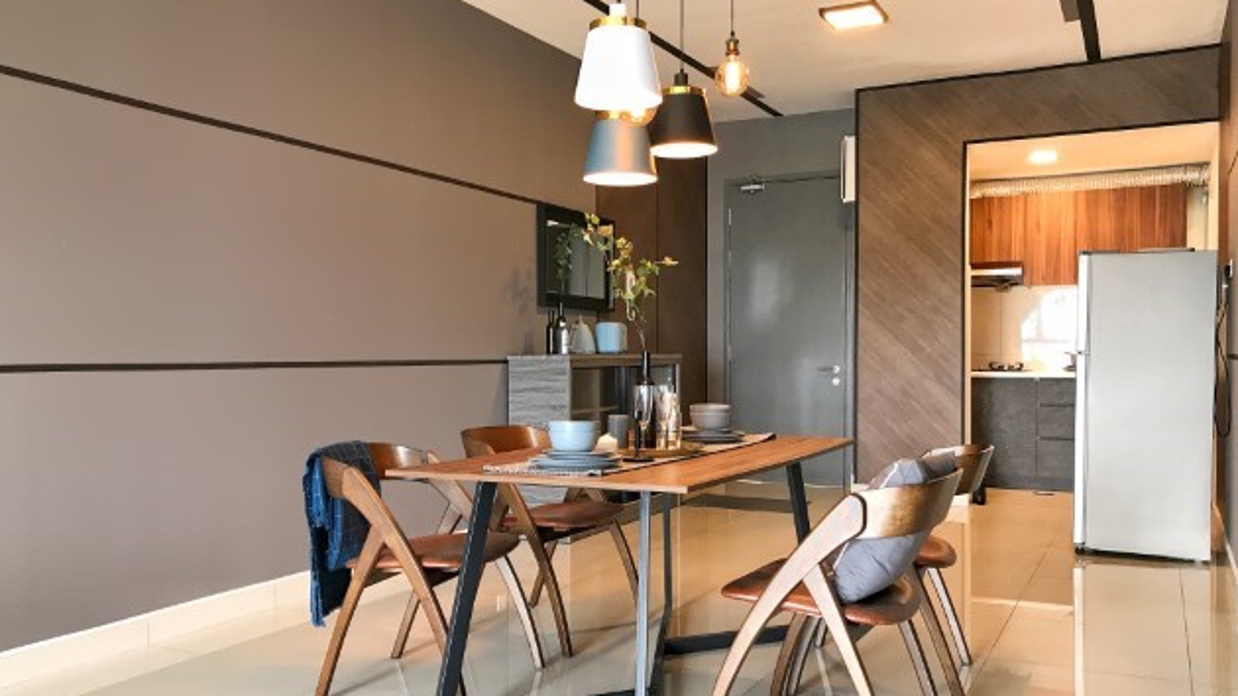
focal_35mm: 31
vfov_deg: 37.7
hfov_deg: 62.6
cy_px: 379
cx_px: 615
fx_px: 1017
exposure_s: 1/20
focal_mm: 3.99
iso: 40
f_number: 1.8
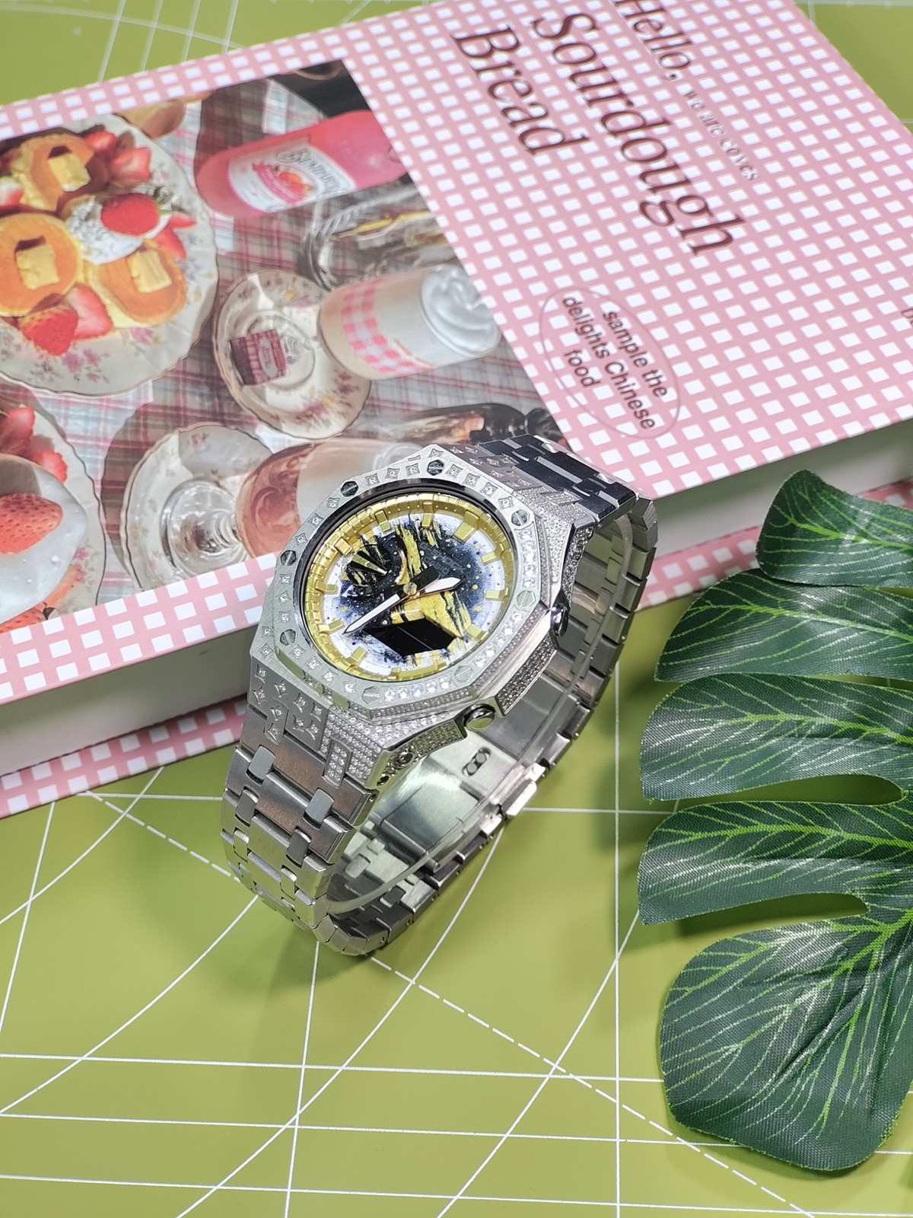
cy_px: 609
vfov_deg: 38.2
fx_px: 1758
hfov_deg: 29.1
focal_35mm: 50
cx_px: 456
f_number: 2.08
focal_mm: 7.55
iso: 61
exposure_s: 1/100
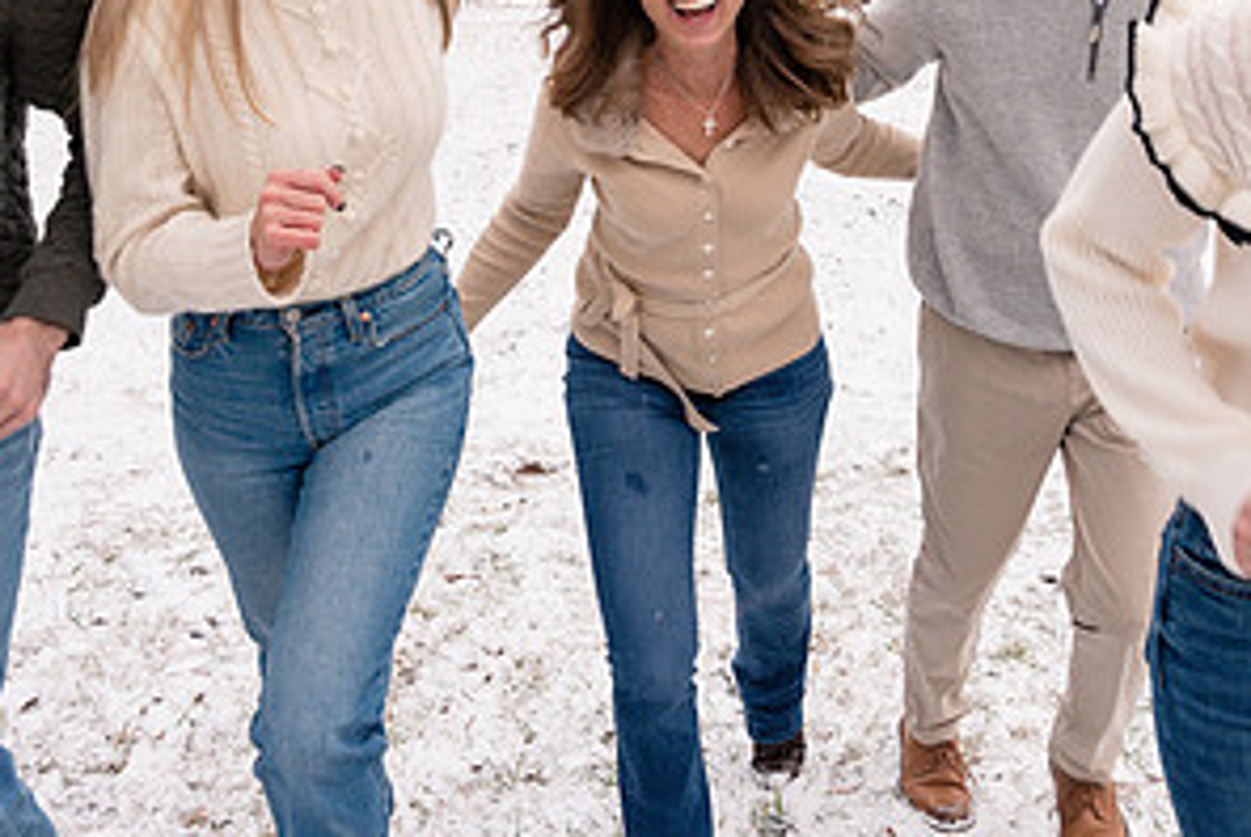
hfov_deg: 41.8
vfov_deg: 27.6
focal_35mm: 47
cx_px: 723
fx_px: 1635
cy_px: 70
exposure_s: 1/250
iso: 400
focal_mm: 24
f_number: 6.3
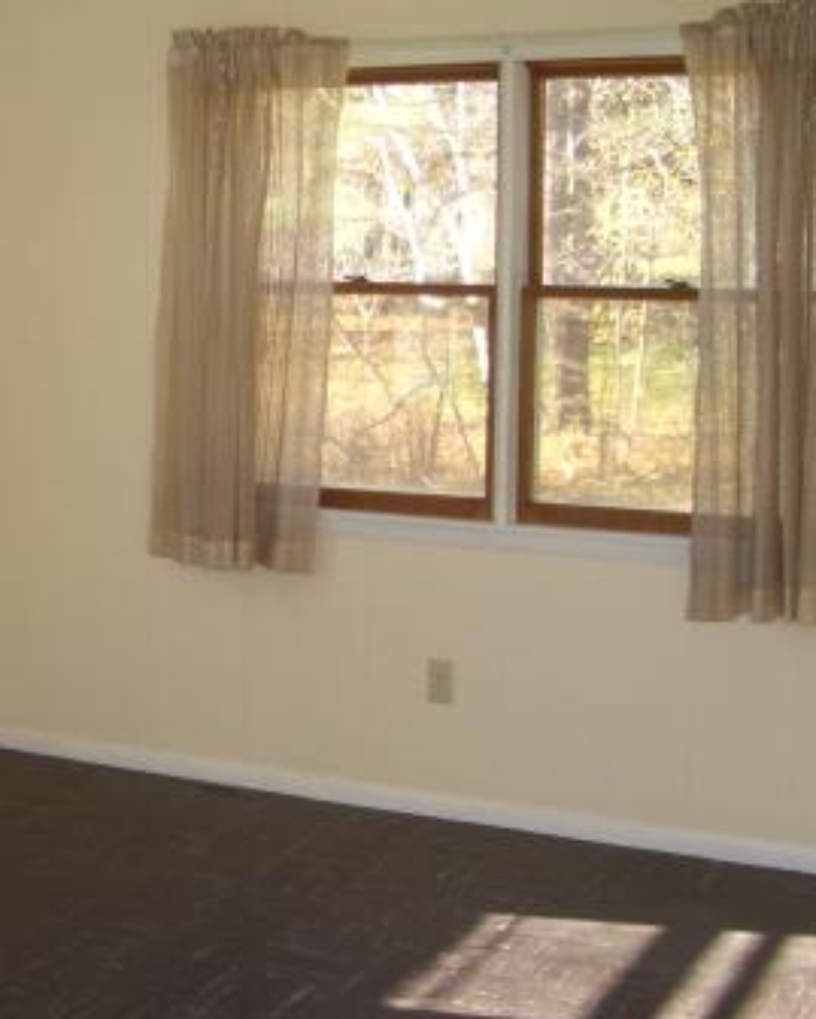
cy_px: 467
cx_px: 152
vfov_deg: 31.9
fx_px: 1780
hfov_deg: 25.3
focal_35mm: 59
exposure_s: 1/100
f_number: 2.6
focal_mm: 5.8
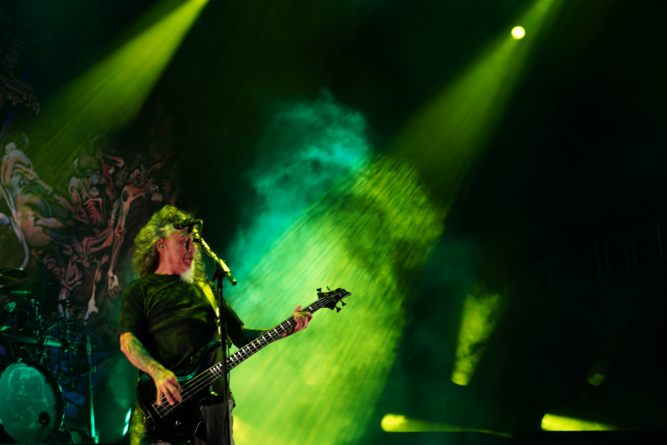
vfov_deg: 18.2
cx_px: 199
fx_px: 1390
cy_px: 250
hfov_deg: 26.8
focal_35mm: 75
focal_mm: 50
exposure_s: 1/50
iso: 100
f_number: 4
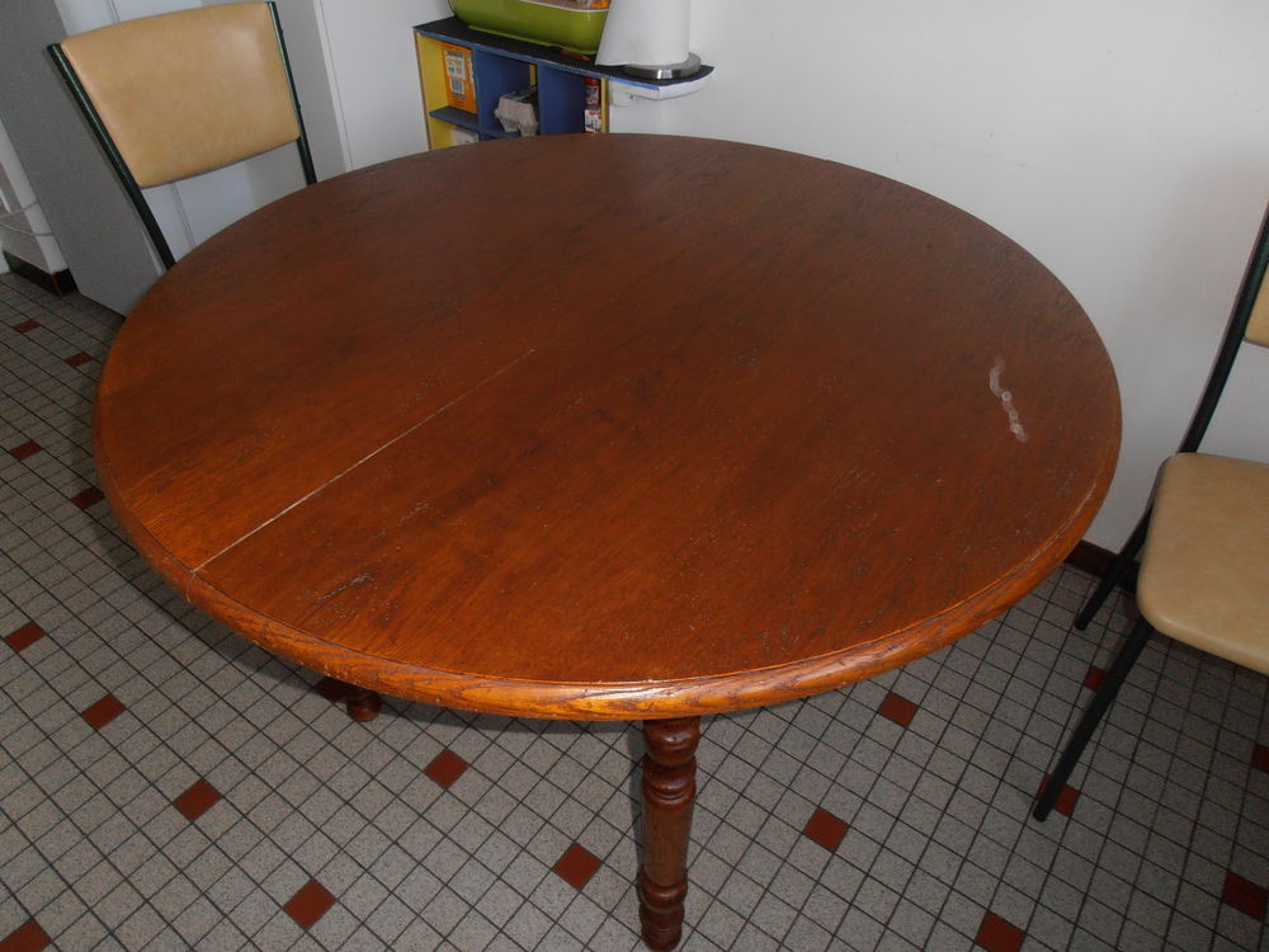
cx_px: 634
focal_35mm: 24
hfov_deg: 71.6
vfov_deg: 56.8
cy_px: 476
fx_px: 880
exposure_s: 1/30
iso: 125
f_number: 3
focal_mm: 4.2
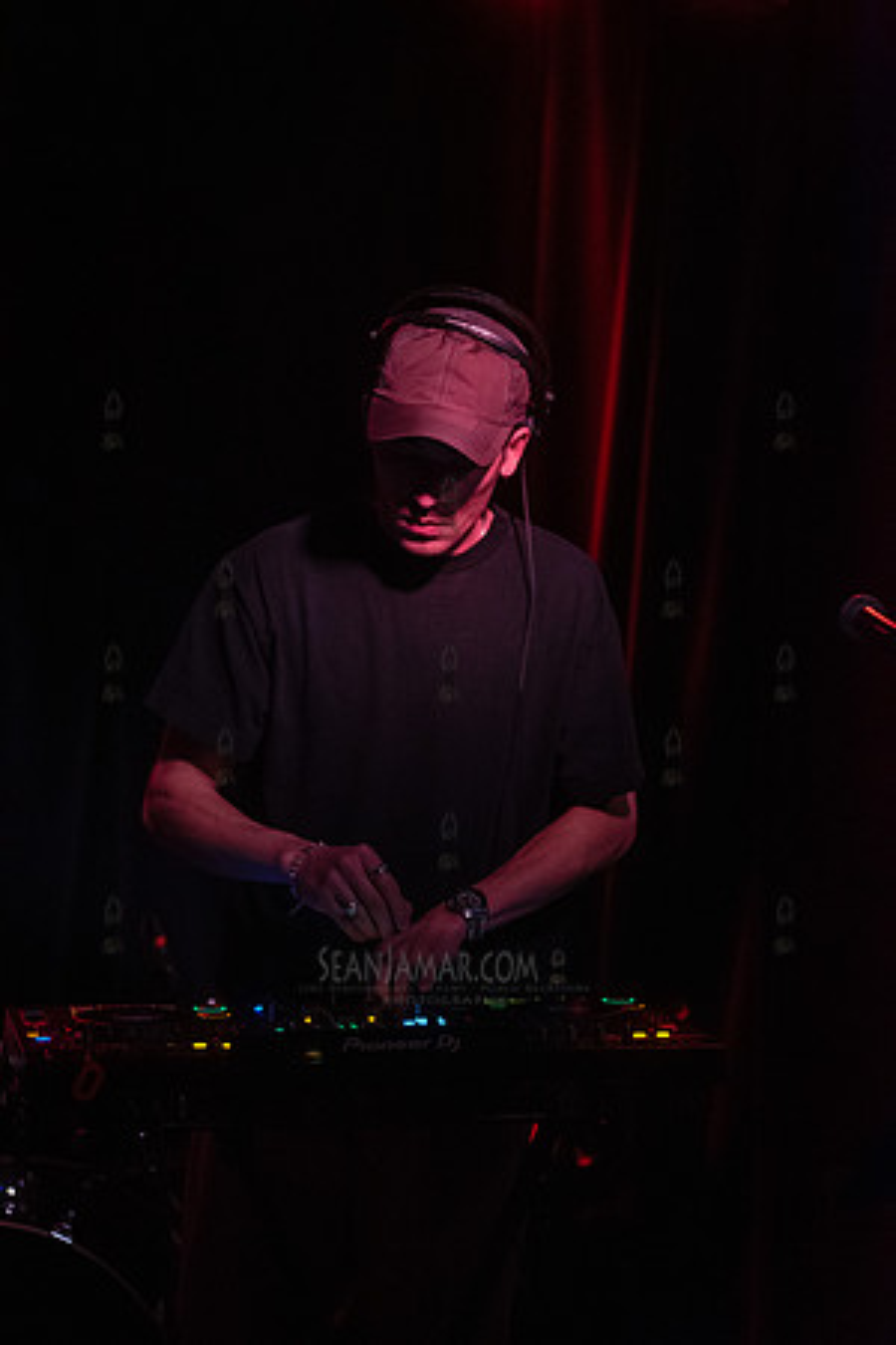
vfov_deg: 25.4
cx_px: 448
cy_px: 672
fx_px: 2986
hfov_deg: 17.1
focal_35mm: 80
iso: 8000
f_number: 2.8
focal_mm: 80
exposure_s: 1/320
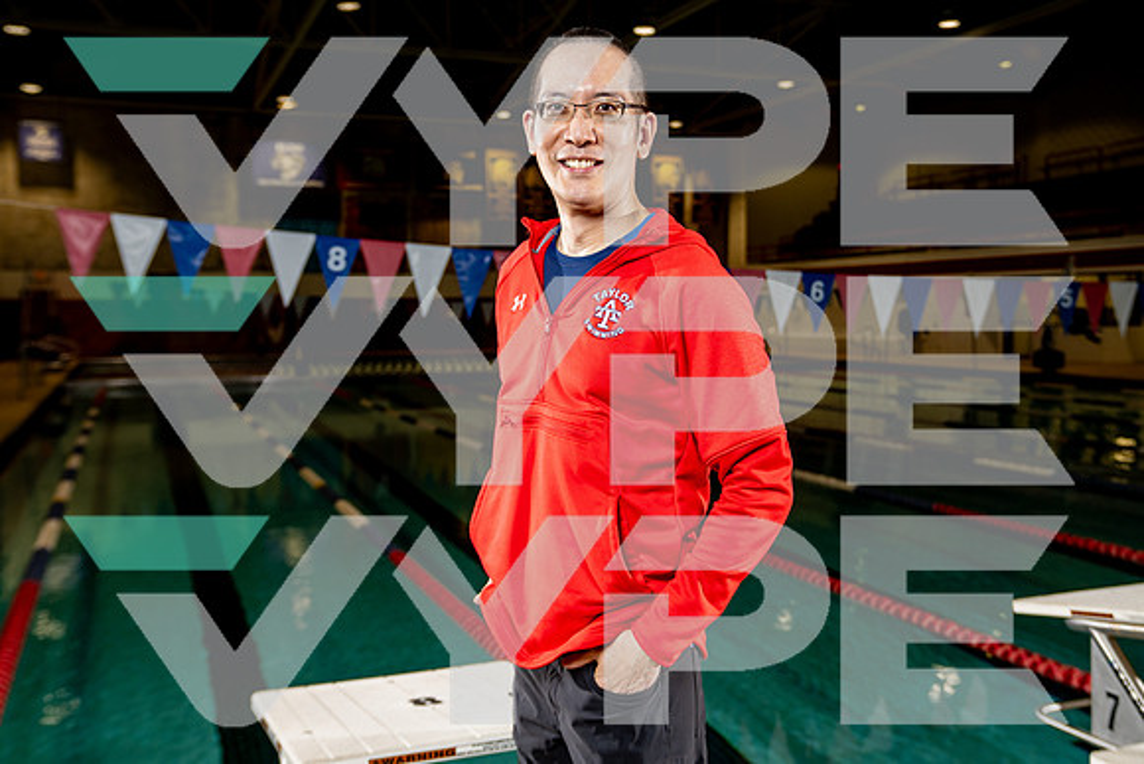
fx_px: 1148
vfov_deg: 36.8
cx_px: 566
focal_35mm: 36
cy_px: 380
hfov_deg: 52.9
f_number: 3.5
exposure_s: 1/250
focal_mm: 34
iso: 320
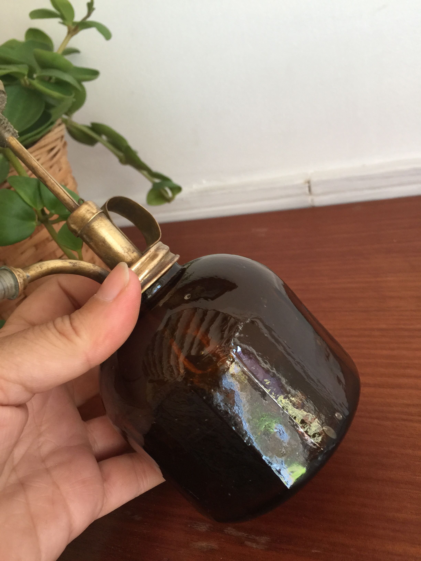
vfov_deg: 61.7
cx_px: 210
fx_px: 470
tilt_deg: -33.9
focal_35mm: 29
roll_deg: +20.2
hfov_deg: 48.2
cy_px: 280
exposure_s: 1/33
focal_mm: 4.15
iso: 64
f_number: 2.2
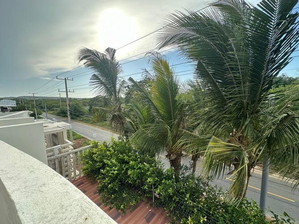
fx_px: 121
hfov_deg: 102.1
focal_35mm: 14
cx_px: 150
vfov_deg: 85.7
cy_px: 112
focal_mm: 2.22
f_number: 2.2
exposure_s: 1/801
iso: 40
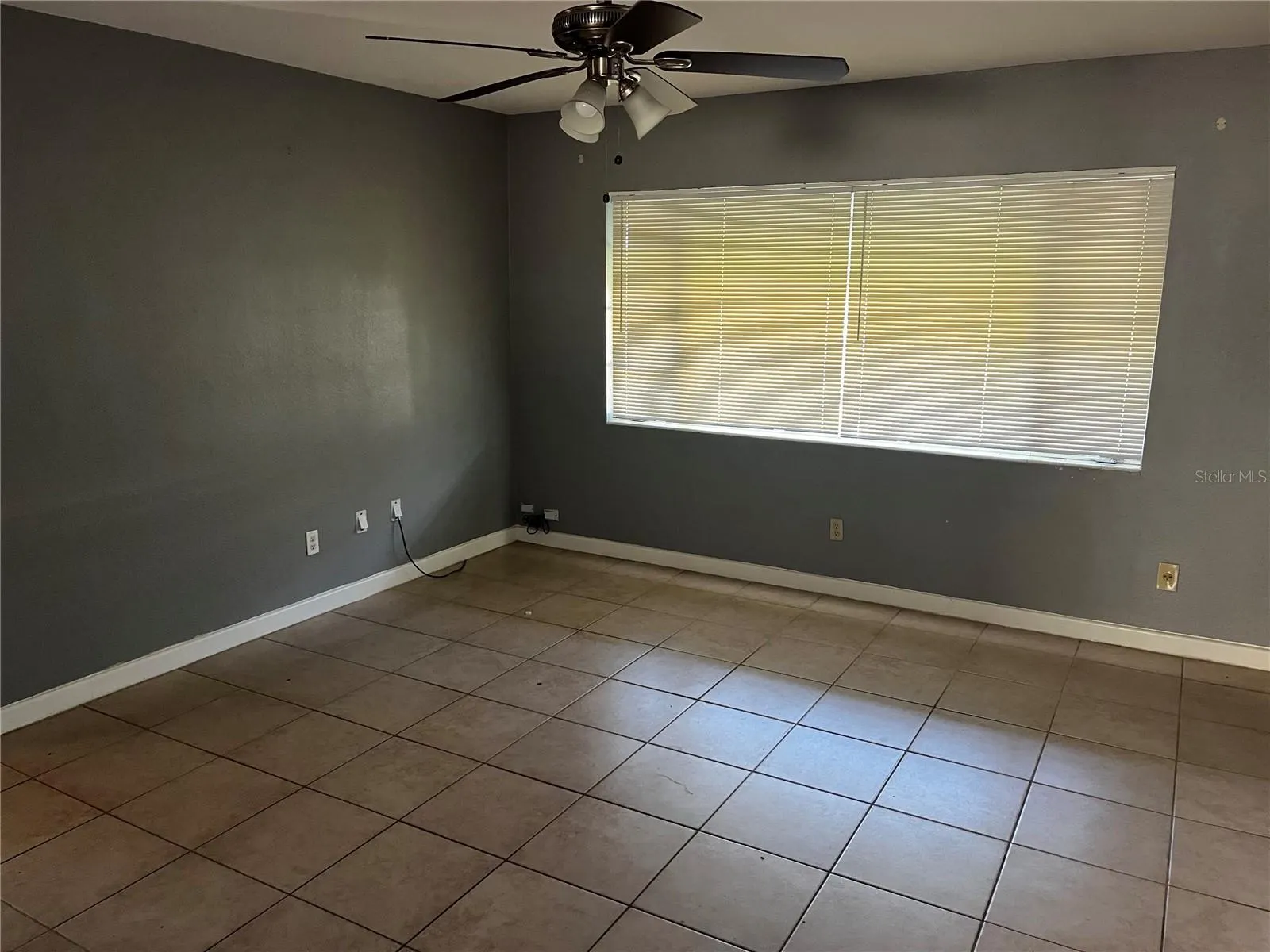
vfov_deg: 53.1
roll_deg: +0.4
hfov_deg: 67.3
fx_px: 954
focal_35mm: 26
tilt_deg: -11.4
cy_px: 476
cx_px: 635
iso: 200
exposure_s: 1/60
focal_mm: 5.1
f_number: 1.6
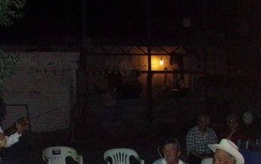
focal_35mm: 79
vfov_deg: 16.3
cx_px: 38
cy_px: 147
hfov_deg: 25.5
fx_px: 562
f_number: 3.5
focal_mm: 6.7
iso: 500
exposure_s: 1/30
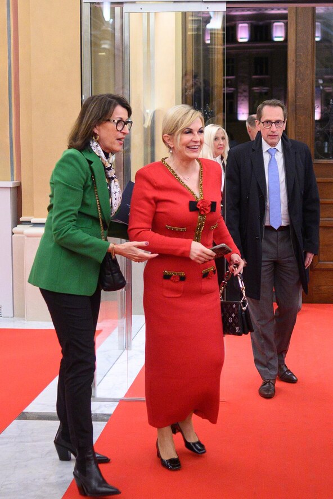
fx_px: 500
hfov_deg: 36.8
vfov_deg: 53.1
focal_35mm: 36
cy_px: 250
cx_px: 166
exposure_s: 1/160
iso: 2000
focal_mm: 24
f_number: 1.8
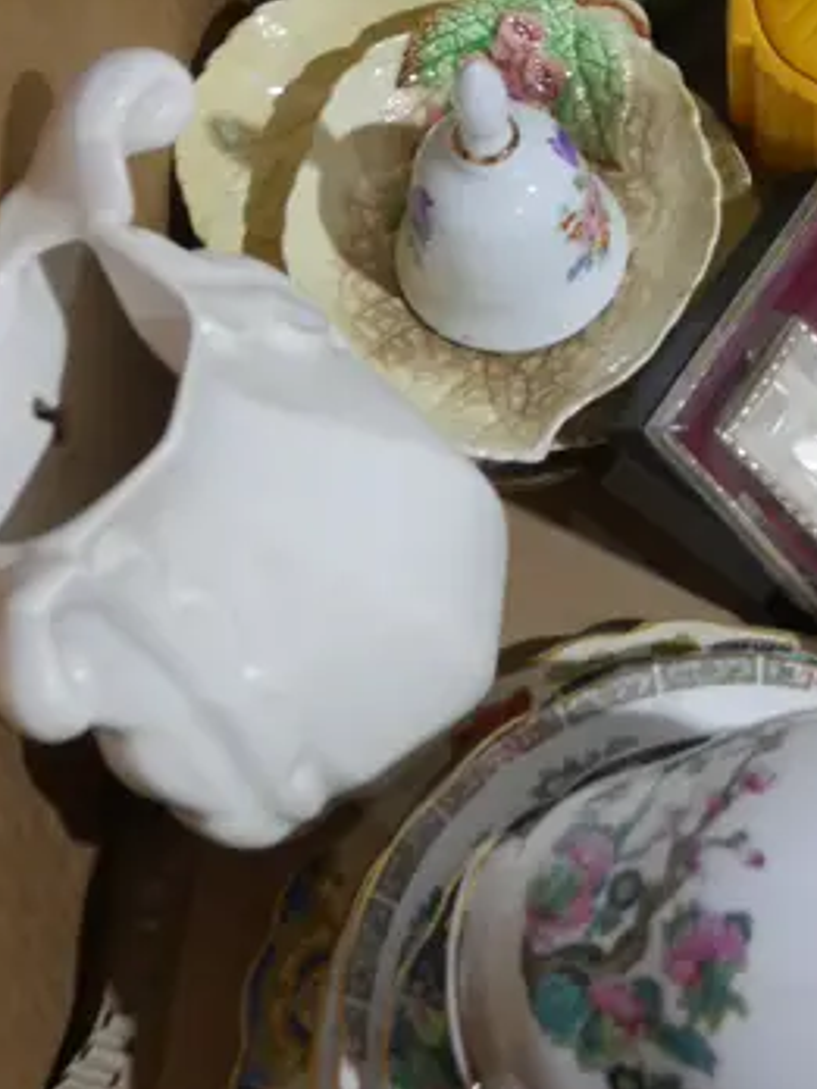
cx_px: 977
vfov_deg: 19.4
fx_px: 3147
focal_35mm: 100
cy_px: 197
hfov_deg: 14.3
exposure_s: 1/60
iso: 800
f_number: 4
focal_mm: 17
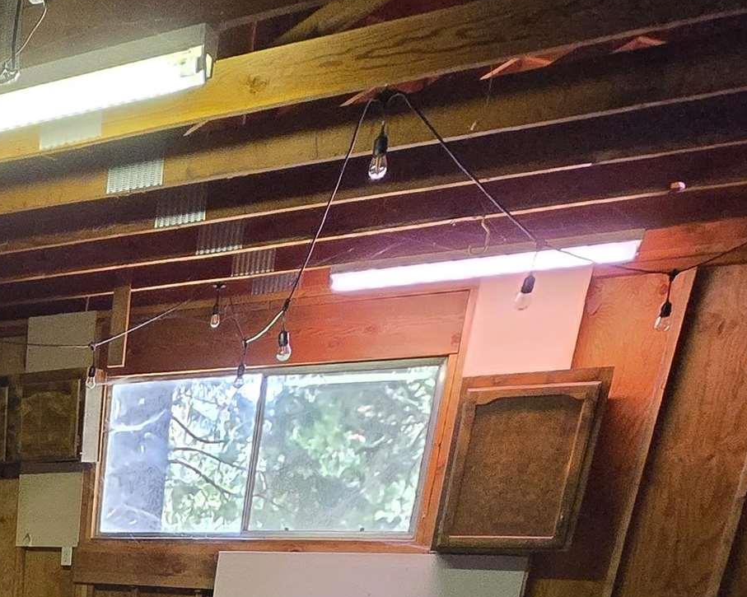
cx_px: -156
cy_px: 884
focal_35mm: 43
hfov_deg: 34.2
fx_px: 950
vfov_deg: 26.1
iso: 800
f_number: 2.2
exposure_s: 1/60
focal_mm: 1.7
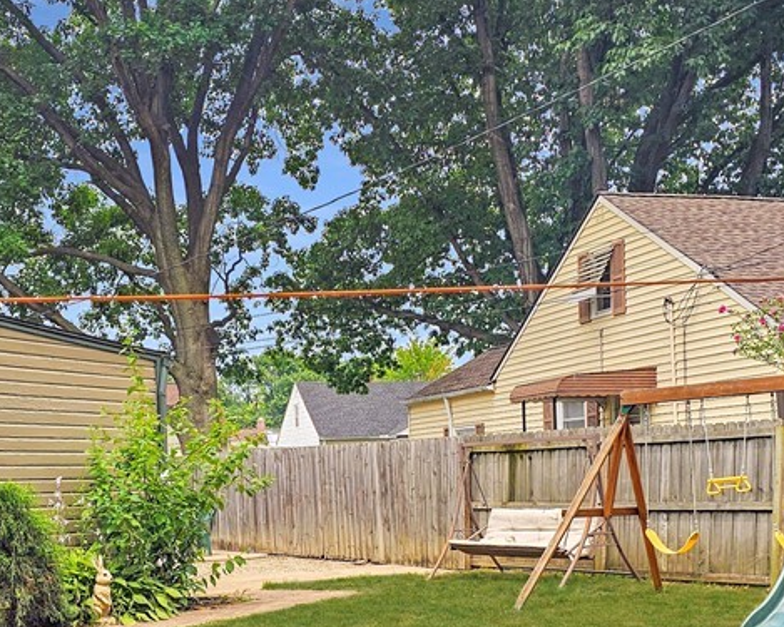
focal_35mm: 49
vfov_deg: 30.6
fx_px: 1137
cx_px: 288
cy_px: 426
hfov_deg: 37.8
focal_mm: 6.3
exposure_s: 1/526
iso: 16
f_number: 1.7
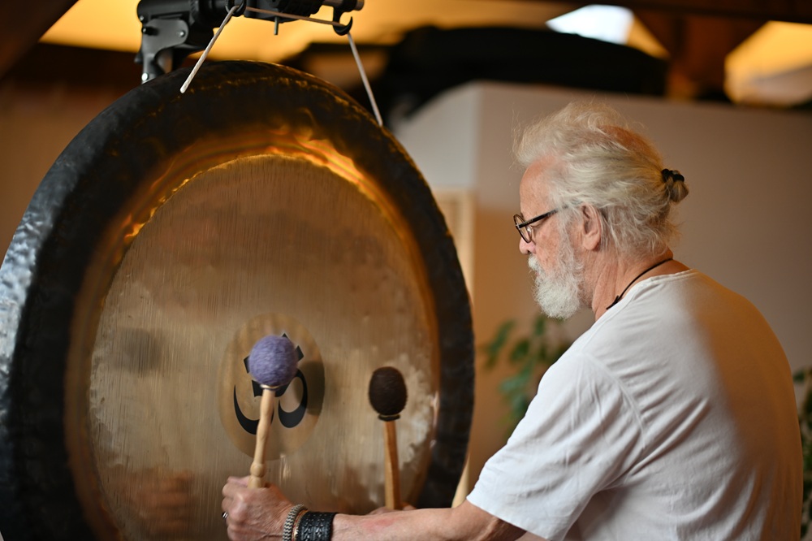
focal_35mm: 105
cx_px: 406
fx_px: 2367
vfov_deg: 13.0
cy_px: 270
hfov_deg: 19.5
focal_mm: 105
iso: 100
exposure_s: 1/50
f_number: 1.4
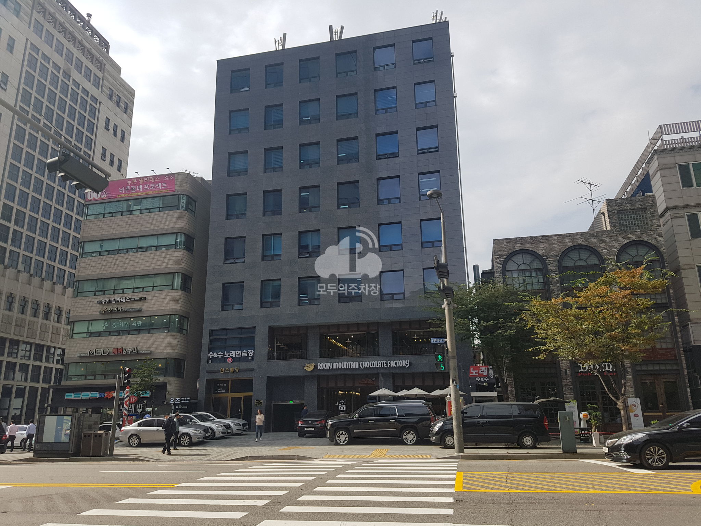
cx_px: 350
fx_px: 527
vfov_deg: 53.1
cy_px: 263
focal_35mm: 26
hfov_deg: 67.3
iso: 50
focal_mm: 4.2
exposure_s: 1/2408
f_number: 1.7
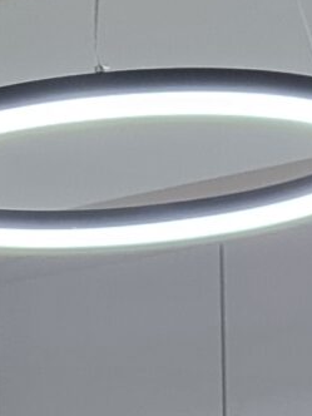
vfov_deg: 9.2
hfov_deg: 8.0
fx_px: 2223
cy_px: 1108
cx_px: -34
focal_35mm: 185
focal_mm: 6.7
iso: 160
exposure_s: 1/100
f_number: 1.8
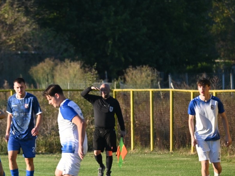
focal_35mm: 686
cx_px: 40
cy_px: 120
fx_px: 4658
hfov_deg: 2.9
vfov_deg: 2.2
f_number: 6.3
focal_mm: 250
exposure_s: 1/500
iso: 400
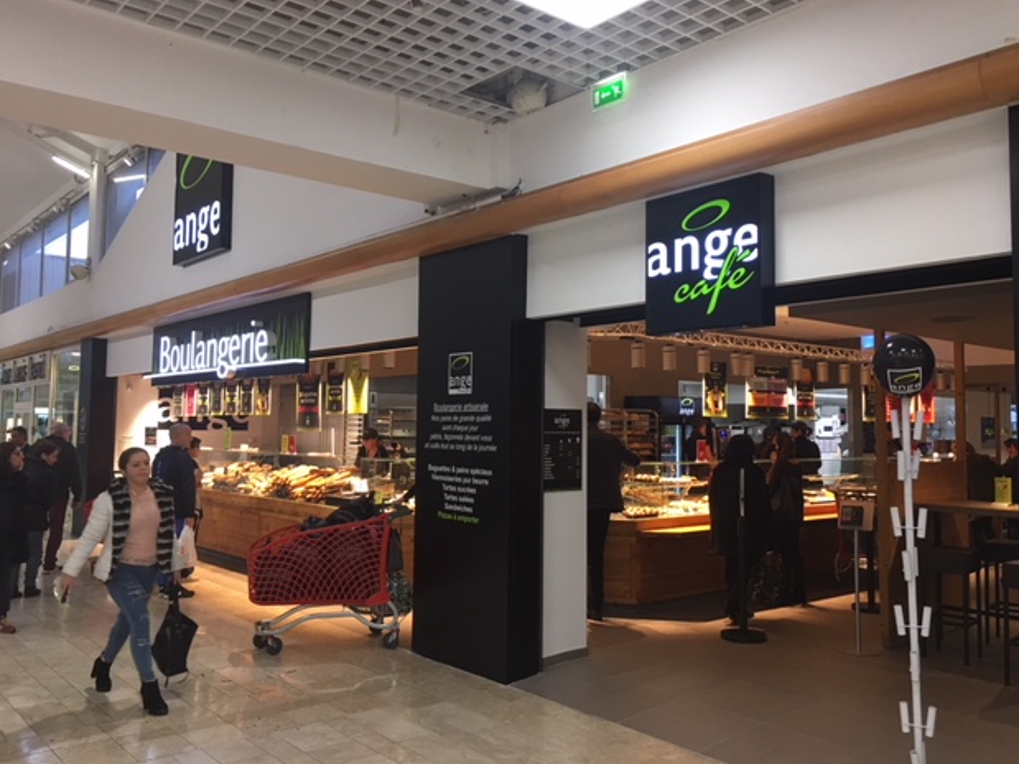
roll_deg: -0.4
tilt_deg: +4.8
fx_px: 883
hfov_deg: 60.0
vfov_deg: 46.8
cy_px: 372
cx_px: 523
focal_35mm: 30
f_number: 2.2
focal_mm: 4.15
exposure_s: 1/33
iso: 64
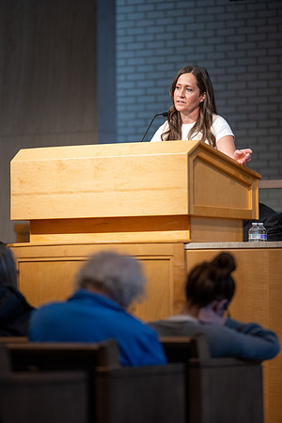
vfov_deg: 10.3
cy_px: 212
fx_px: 2350
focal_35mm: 200
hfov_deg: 6.9
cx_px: 141
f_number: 2.8
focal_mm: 200
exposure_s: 1/160
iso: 640
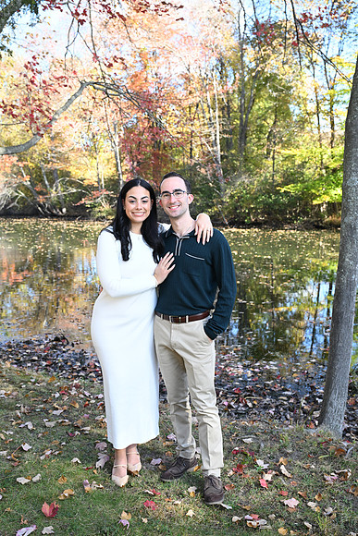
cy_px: 268
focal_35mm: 38
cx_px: 179
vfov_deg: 50.7
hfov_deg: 35.1
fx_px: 566
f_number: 5.6
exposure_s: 1/100
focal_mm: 38
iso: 200
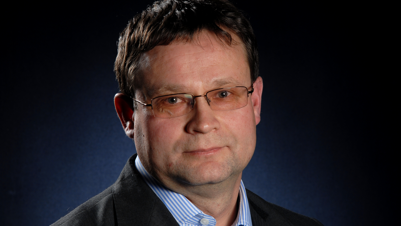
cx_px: 200
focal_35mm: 213
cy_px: 119
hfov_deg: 10.1
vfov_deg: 5.7
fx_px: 2260
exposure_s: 1/125
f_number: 11
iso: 125
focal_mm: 135
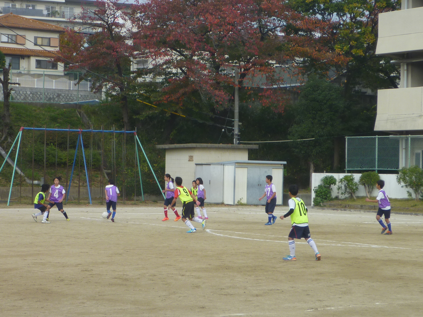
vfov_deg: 16.2
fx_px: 1112
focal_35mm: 91
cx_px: 212
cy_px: 158
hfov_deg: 21.5
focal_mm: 10.4
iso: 80
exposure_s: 1/200
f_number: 5
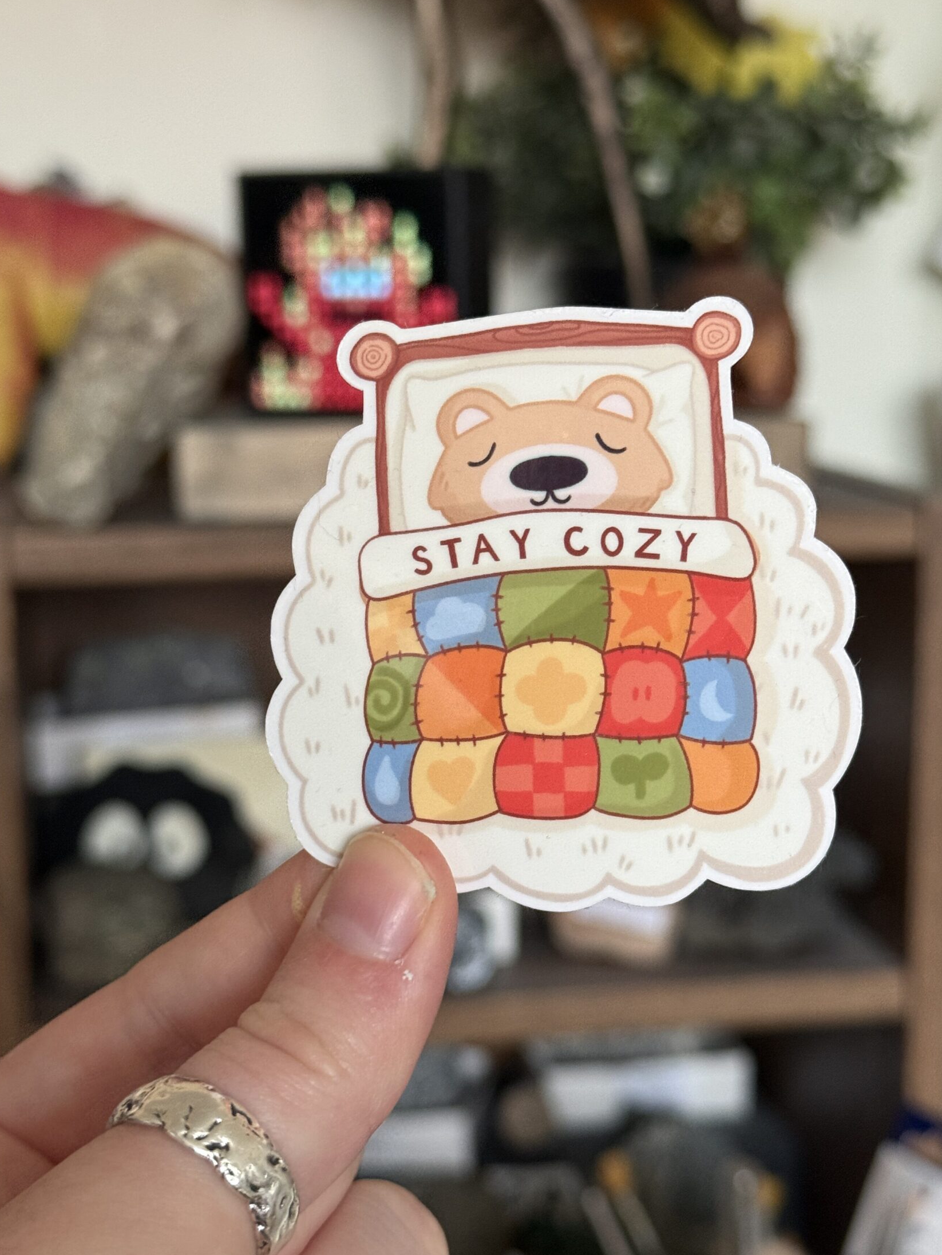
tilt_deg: -9.7
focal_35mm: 56
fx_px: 2031
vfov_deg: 34.3
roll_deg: -0.3
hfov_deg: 26.1
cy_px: 663
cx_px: 505
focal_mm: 6.76
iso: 250
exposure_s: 1/60
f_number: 1.78
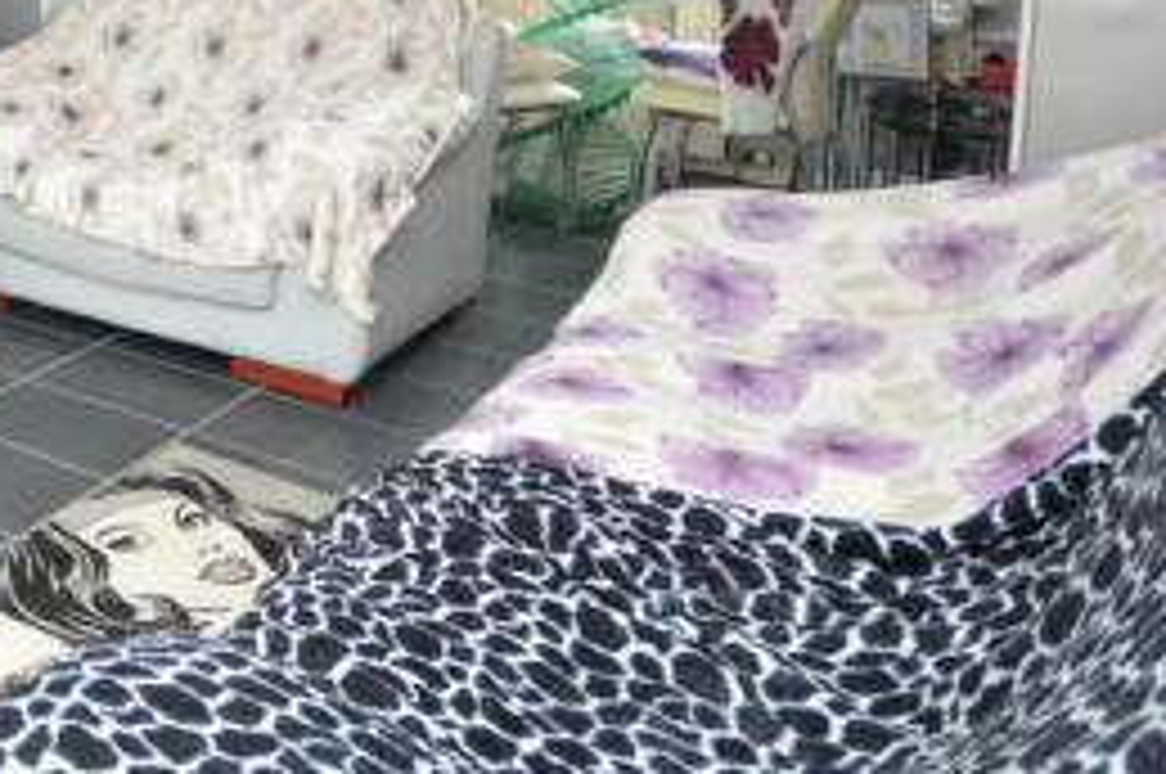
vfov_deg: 31.7
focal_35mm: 38
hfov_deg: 39.6
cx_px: -167
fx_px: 1229
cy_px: -40
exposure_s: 1/60
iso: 2500
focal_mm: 10
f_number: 4
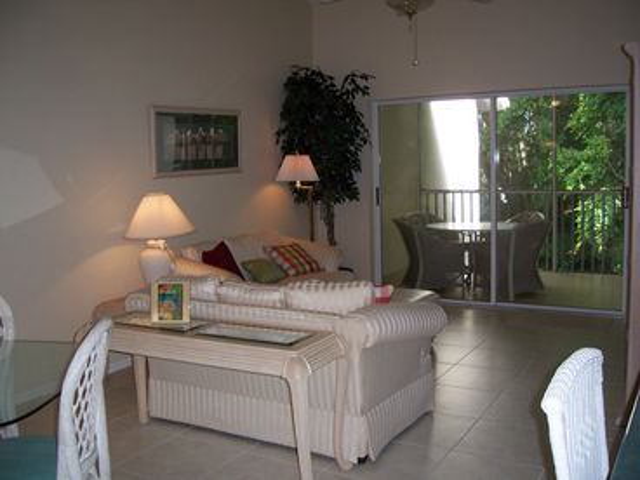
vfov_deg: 39.7
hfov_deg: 51.4
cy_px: 240
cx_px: 320
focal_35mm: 36
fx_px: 666
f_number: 3
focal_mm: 6
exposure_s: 1/60
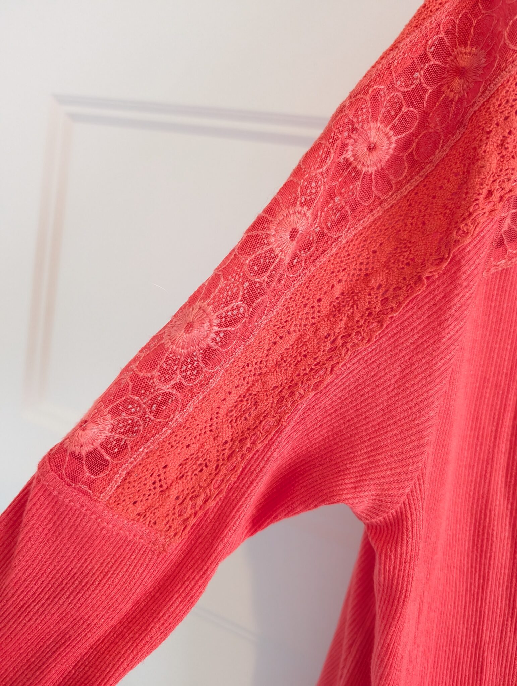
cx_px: 258
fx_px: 477
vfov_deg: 71.5
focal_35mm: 24
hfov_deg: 56.9
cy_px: 343
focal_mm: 6.9
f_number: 1.68
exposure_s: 1/120
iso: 815
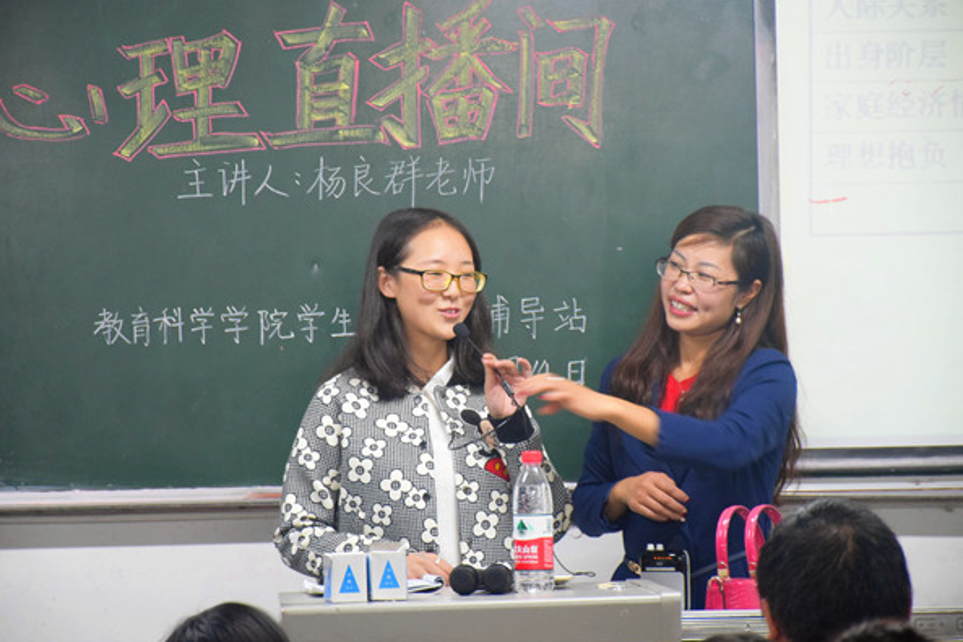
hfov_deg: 11.7
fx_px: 4706
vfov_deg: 7.8
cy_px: 320
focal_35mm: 176
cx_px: 477
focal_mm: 116
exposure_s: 1/30
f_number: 5.6
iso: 2500
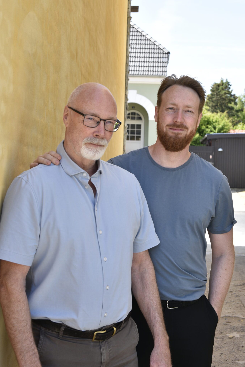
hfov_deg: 20.7
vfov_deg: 30.6
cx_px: 146
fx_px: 670
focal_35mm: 66
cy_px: 146
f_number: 4.5
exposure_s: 1/200
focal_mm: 35
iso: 100
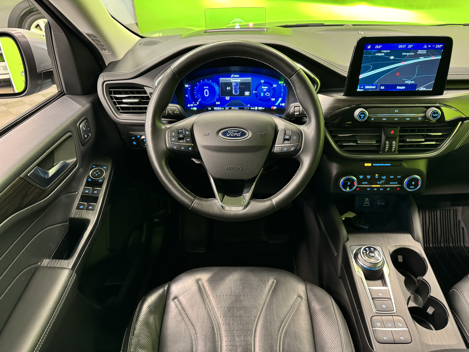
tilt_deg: -33.1
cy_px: 176
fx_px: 325
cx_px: 234
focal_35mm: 24
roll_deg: +1.3
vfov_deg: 56.8
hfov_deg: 71.6
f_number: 1.78
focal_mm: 6.76
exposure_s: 1/33
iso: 800
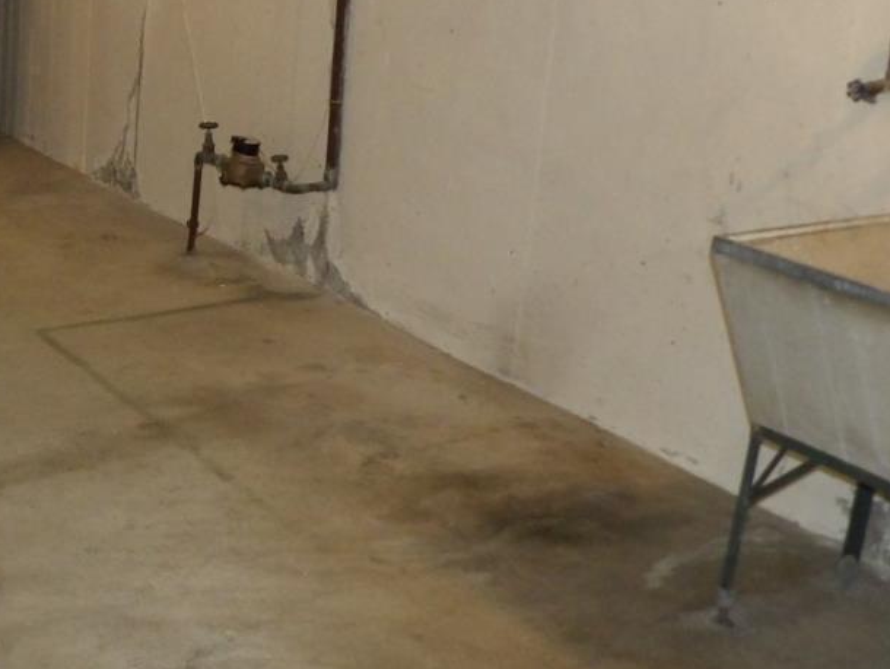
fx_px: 1518
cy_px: 243
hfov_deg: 30.0
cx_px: -44
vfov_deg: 24.8
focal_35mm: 59
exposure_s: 1/33
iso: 500
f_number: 3.2
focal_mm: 4.3
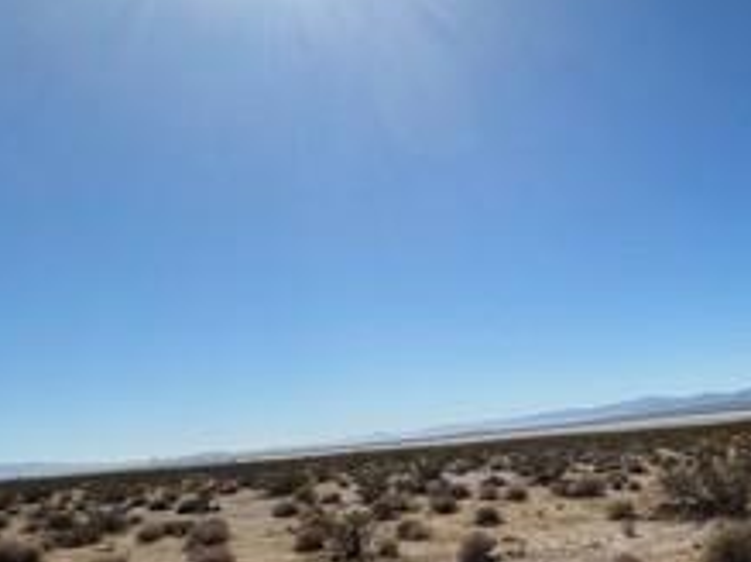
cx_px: 566
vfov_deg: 34.9
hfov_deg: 44.2
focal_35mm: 41
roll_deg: +5.7
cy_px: 346
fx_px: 889
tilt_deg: +4.7
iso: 50
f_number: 2.2
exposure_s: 1/5291
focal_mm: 2.22
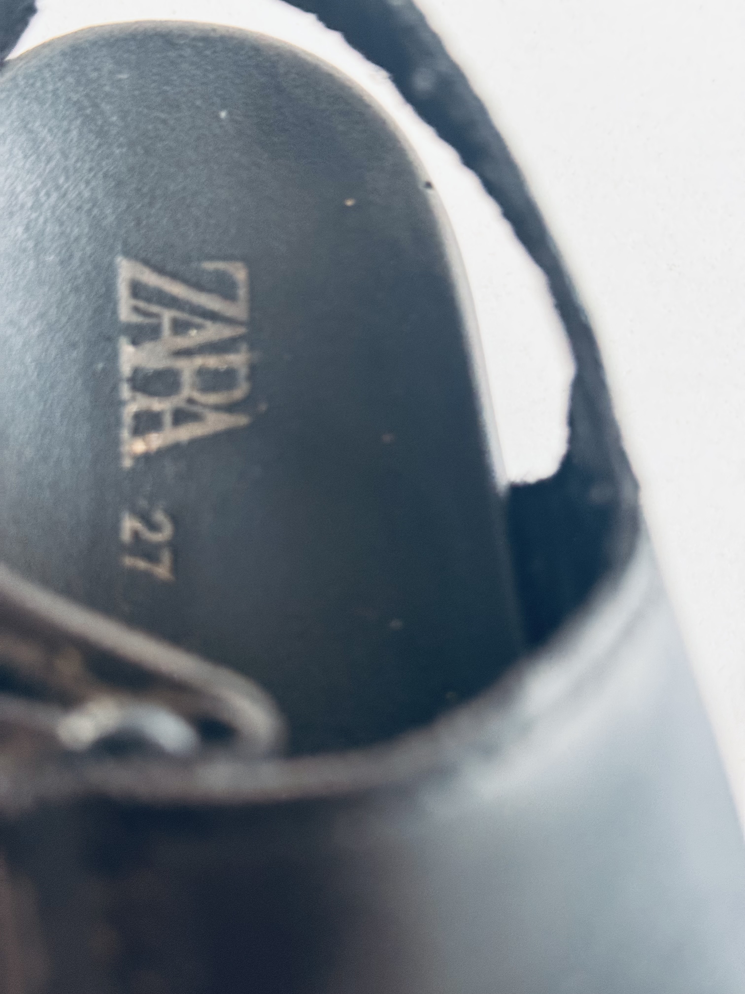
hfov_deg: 30.3
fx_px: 1377
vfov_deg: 39.7
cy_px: 497
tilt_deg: -67.0
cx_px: 372
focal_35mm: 48
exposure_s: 1/40
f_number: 1.78
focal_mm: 6.76
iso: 320
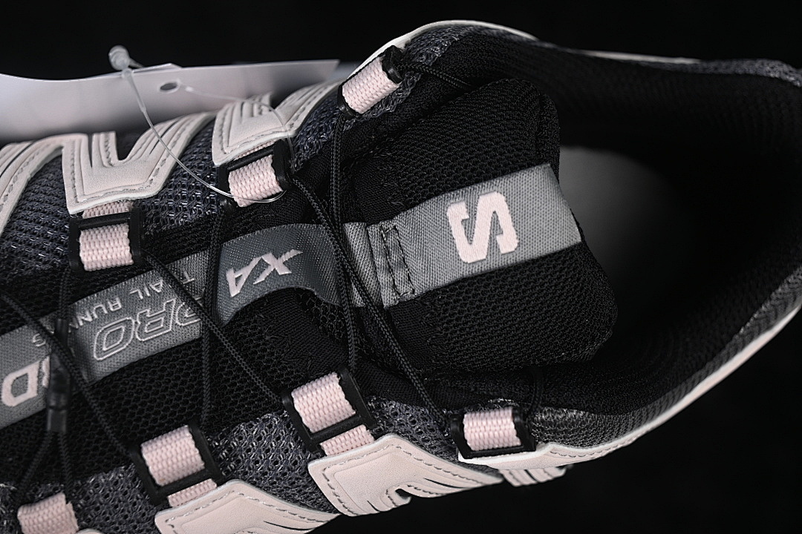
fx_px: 1671
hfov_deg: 27.0
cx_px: 401
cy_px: 267
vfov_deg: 18.2
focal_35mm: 75
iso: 160
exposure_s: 1/60
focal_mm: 50
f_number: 7.1
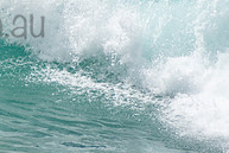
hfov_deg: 1.1
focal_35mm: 1801
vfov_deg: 0.8
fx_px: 11465
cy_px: 10
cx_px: -81
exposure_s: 1/1250
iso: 160
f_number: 5.6
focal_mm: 400
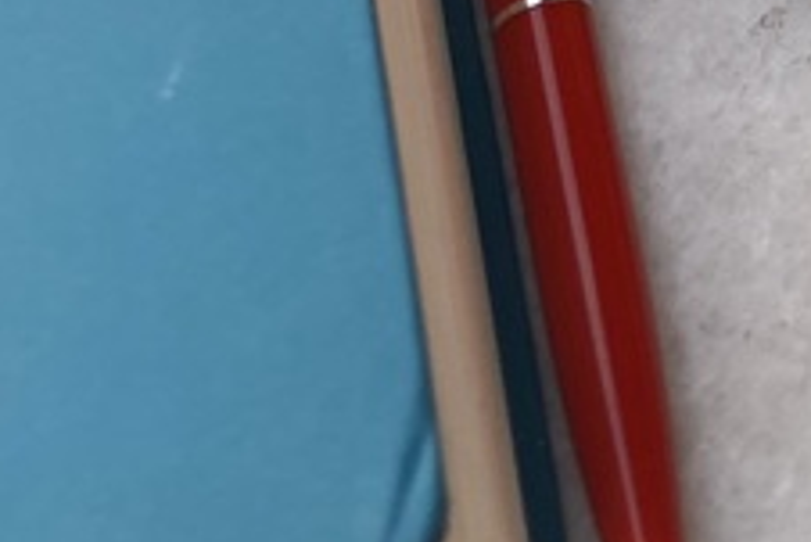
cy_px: -1062
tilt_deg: -44.2
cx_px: 1091
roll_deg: +2.1
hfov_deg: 17.3
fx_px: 2480
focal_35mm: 110
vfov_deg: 9.7
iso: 32
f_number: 1.8
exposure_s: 1/534
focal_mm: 4.25
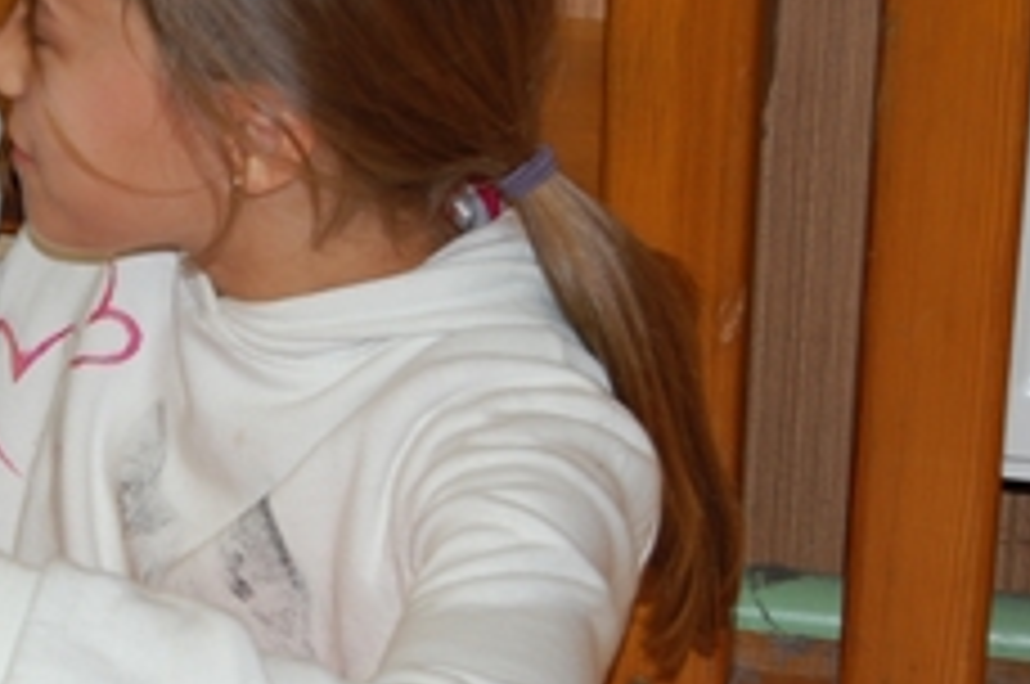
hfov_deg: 12.4
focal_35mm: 164
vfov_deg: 8.3
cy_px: 387
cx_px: 31
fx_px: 4686
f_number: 5.6
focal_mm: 50
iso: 400
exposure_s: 1/60
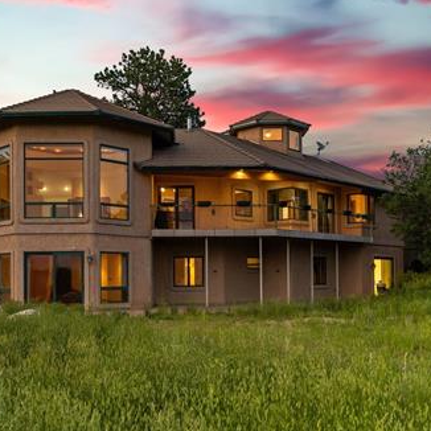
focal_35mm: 40
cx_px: 194
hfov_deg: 41.8
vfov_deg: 41.4
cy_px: 152
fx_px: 563
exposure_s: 1/2
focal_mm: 24
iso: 250
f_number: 8
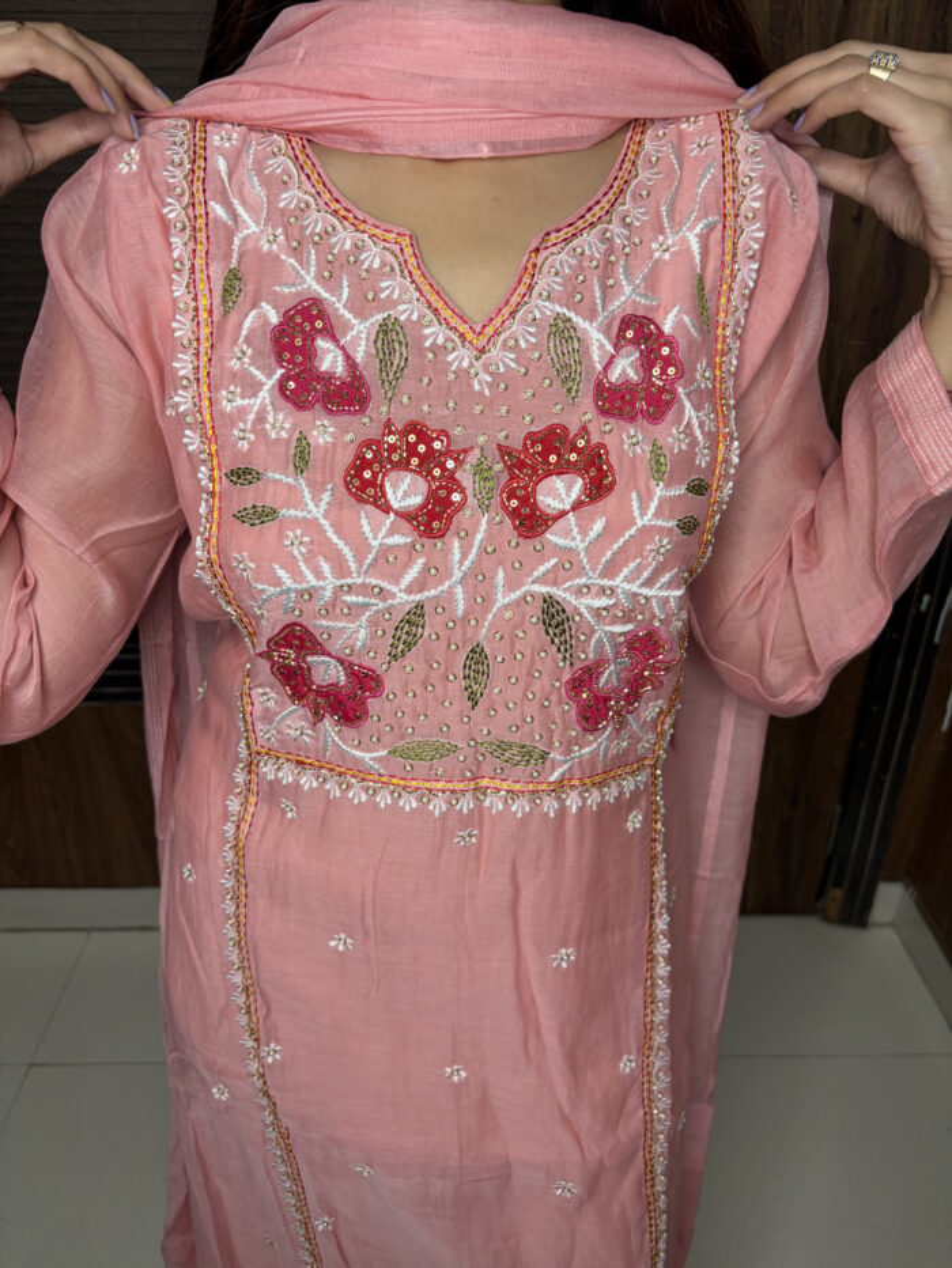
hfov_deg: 53.1
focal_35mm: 26
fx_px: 953
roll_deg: -0.5
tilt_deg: -27.1
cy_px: 634
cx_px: 476
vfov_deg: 67.3
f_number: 1.6
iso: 80
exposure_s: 1/100
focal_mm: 5.96
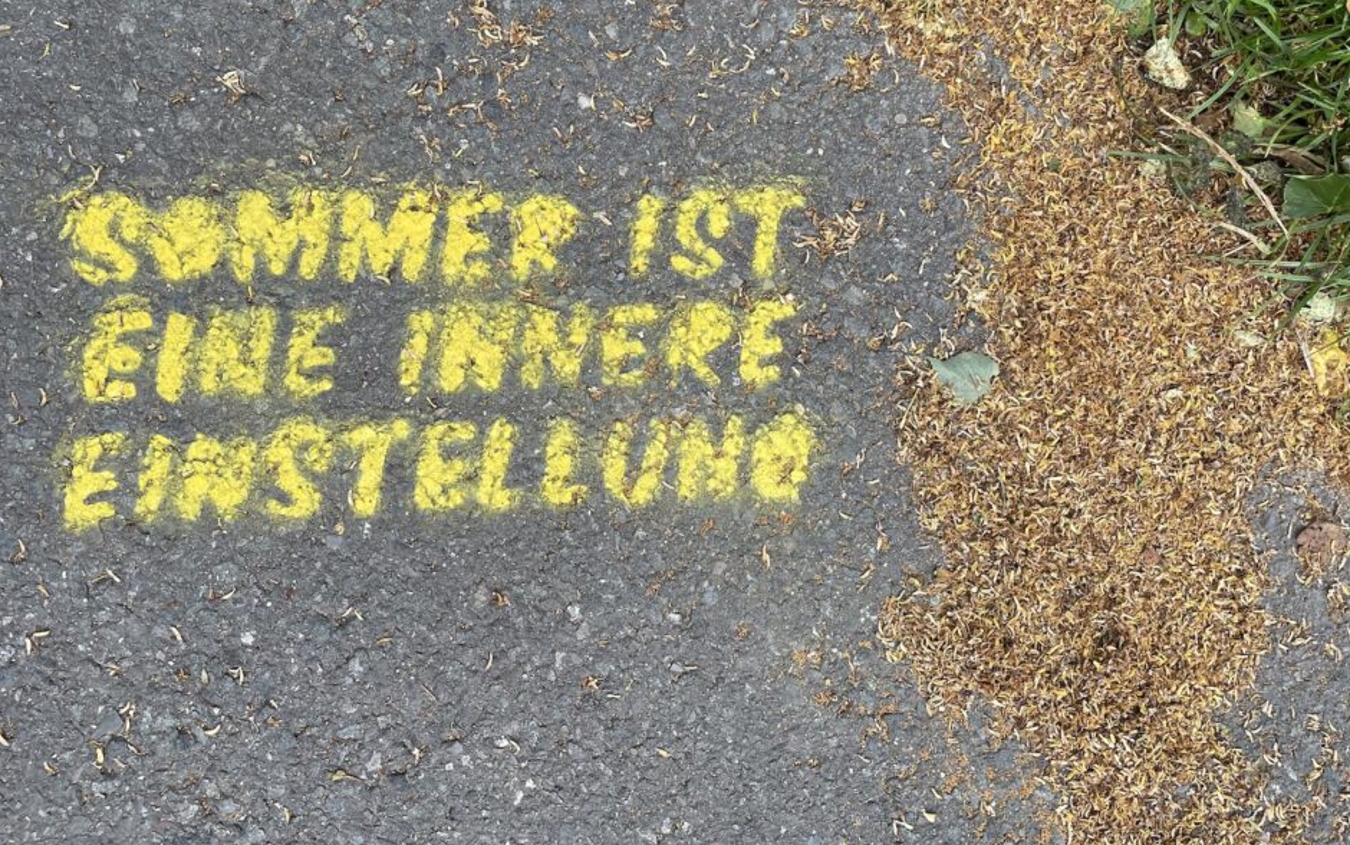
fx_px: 1251
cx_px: 705
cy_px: 230
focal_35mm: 34
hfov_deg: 56.7
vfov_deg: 36.6
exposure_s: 1/326
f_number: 1.6
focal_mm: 4.2
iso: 32
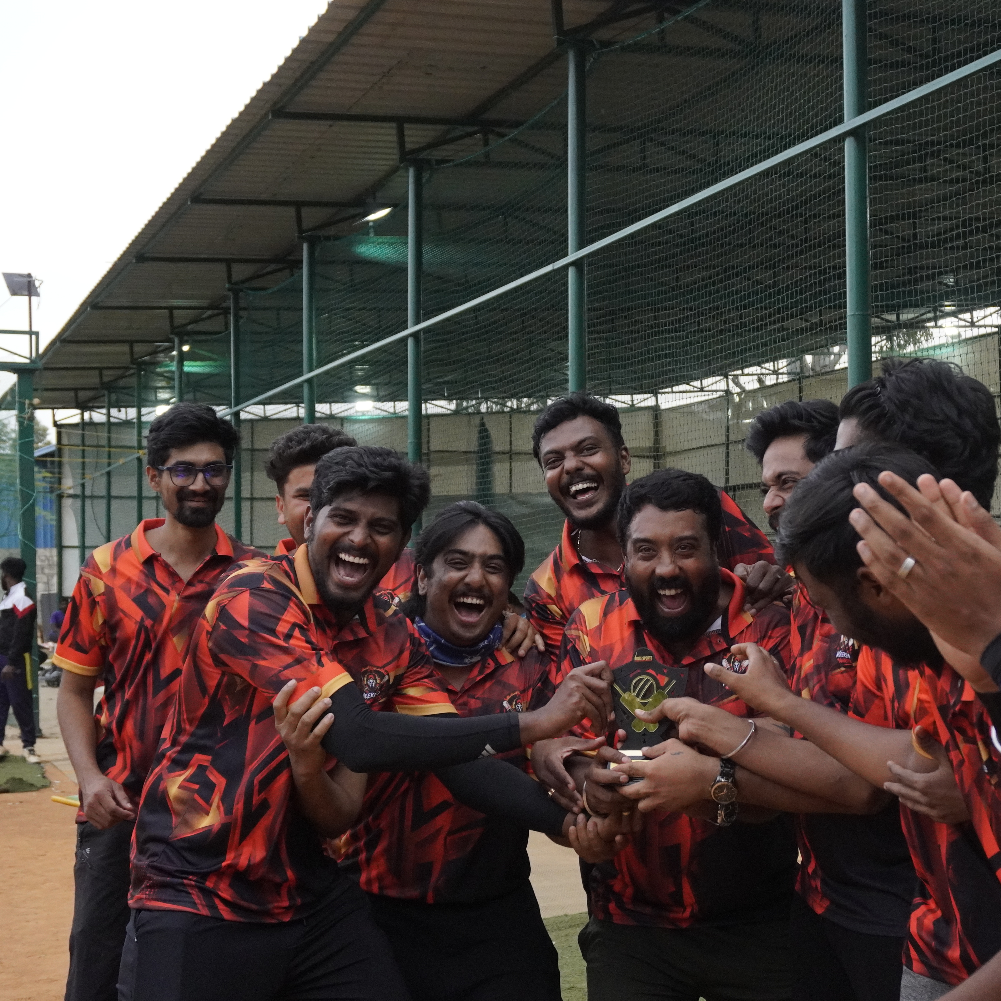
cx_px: 670
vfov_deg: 31.6
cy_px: 504
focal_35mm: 54
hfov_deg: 31.4
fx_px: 1767
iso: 3200
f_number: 5.6
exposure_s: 1/1000
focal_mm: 28
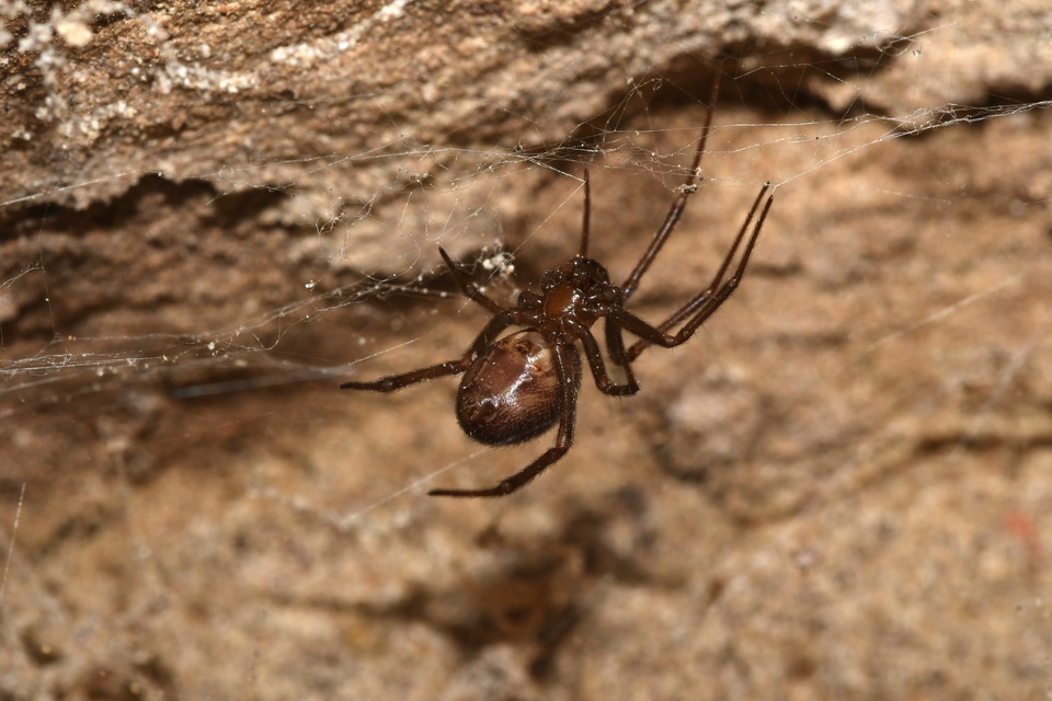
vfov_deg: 4.6
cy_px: 350
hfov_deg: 6.9
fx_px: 8766
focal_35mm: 300
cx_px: 526
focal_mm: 150
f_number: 11
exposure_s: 1/250
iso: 400
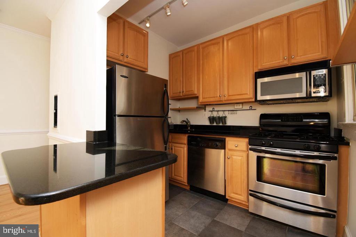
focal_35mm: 15
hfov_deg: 100.4
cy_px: 118
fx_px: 148
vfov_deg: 77.3
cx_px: 178
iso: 200
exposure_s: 1/160
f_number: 6.3
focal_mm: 10
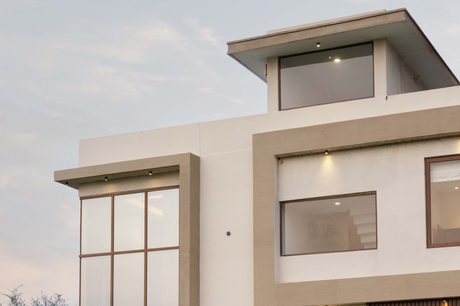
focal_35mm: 79
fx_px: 1009
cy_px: 339
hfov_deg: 25.7
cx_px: 229
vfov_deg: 16.7
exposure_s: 1/100
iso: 320
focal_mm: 31
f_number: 6.3
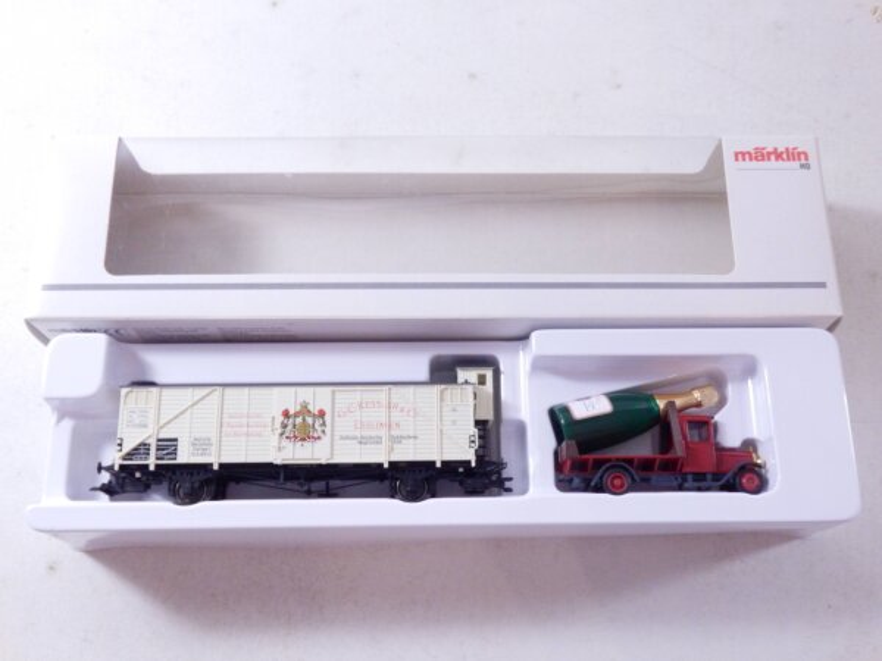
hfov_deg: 50.1
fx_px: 943
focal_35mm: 37
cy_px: 330
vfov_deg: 38.7
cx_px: 441
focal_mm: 6.6
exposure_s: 1/160
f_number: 3.6
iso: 500
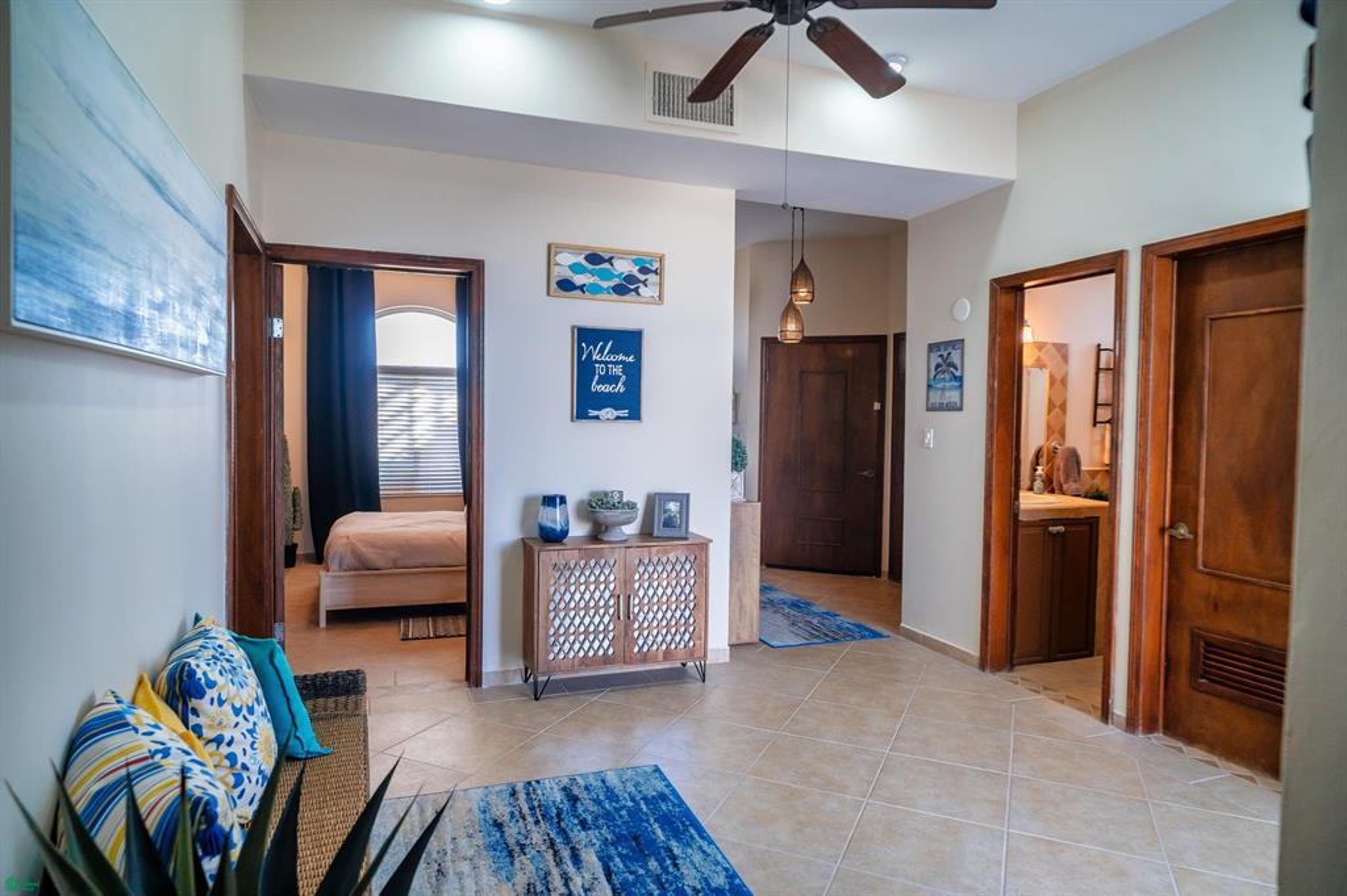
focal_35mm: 20
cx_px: 674
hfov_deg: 84.0
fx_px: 748
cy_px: 448
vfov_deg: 61.9
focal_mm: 20
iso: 500
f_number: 4.5
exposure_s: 1/200
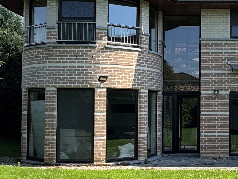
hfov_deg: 30.9
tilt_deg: +1.7
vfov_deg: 24.4
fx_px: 413
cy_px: 99
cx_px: 208
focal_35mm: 60
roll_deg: -0.2
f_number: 2.2
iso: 50
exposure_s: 1/980
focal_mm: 2.22
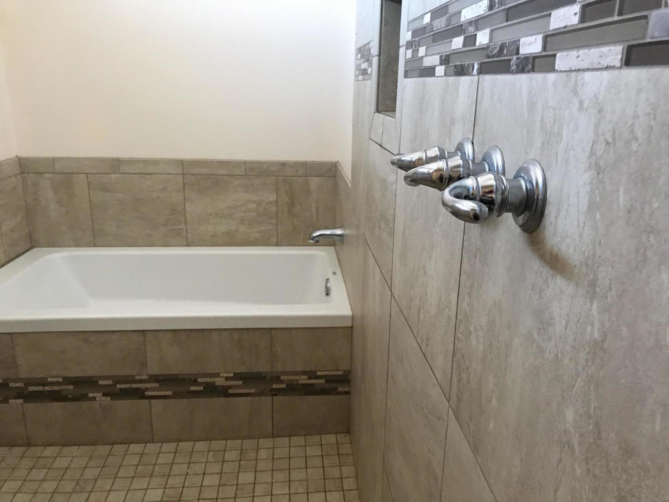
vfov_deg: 49.7
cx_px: 334
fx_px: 541
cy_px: 251
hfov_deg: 63.4
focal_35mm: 28
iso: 100
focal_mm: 3.99
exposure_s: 1/15
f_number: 1.8
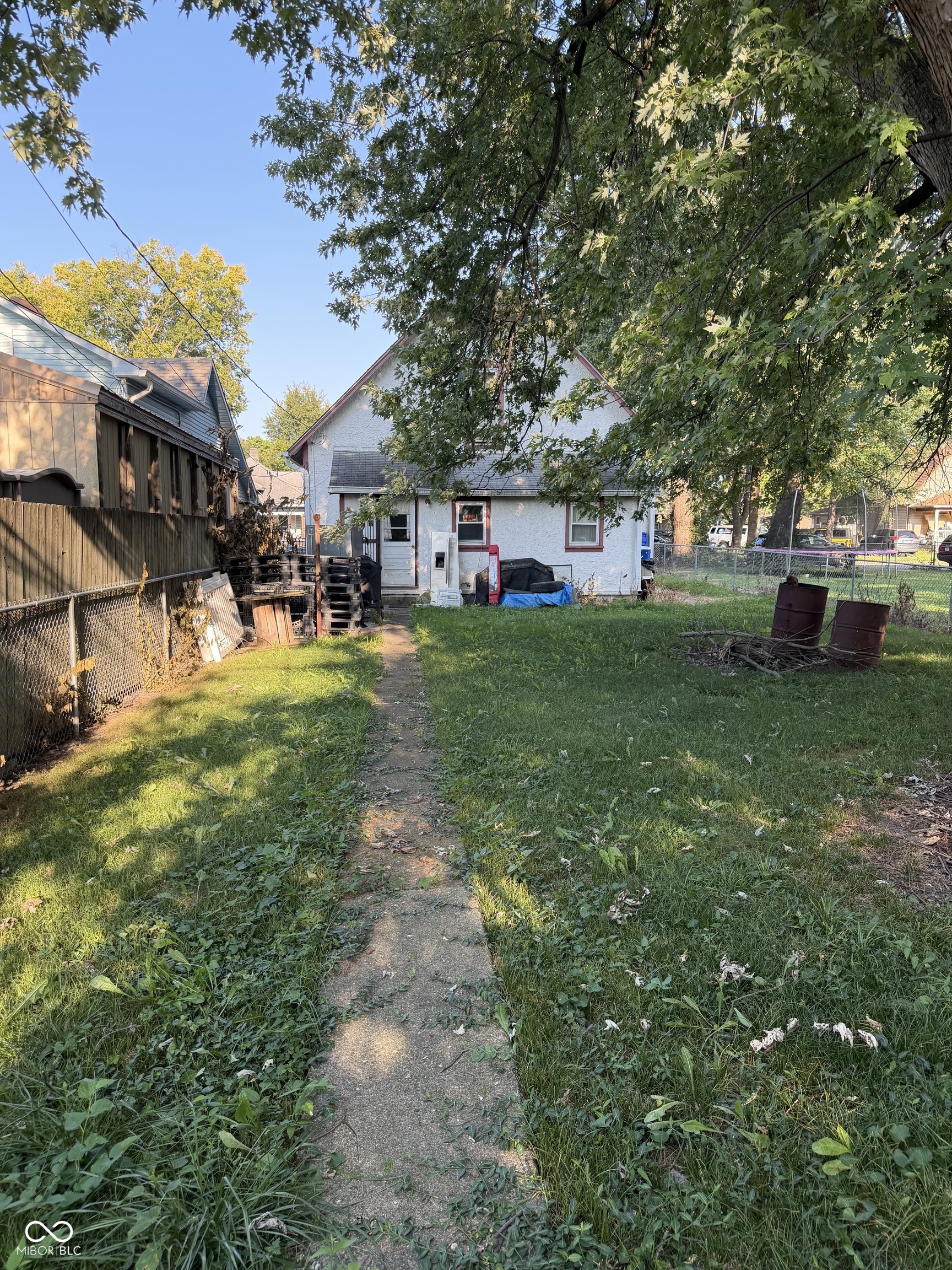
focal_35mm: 24
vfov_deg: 71.6
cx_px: 476
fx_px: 880
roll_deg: -0.1
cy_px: 635
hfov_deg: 56.8
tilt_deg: -6.4
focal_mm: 6.76
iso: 100
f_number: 1.78
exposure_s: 1/510
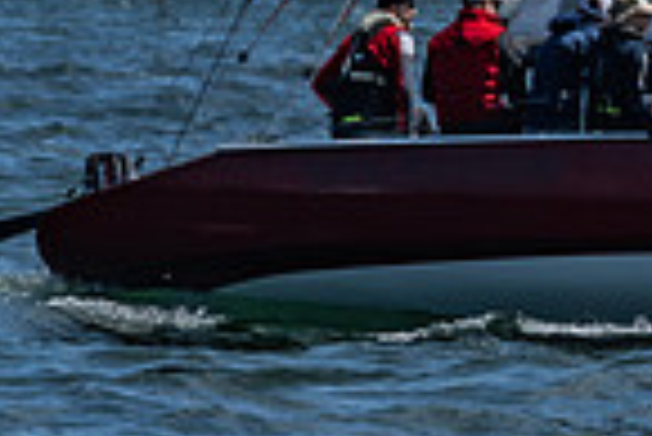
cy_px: -72
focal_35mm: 826
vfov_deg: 1.7
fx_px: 14974
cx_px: 1203
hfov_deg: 2.5
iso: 200
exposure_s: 1/2000
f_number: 6.3
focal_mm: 150
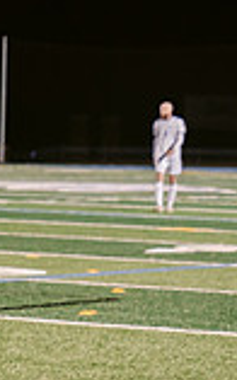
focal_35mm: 263
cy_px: 154
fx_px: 2720
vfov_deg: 8.0
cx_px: -452
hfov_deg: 4.8
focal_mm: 70
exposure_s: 1/250
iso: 2500
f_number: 3.2
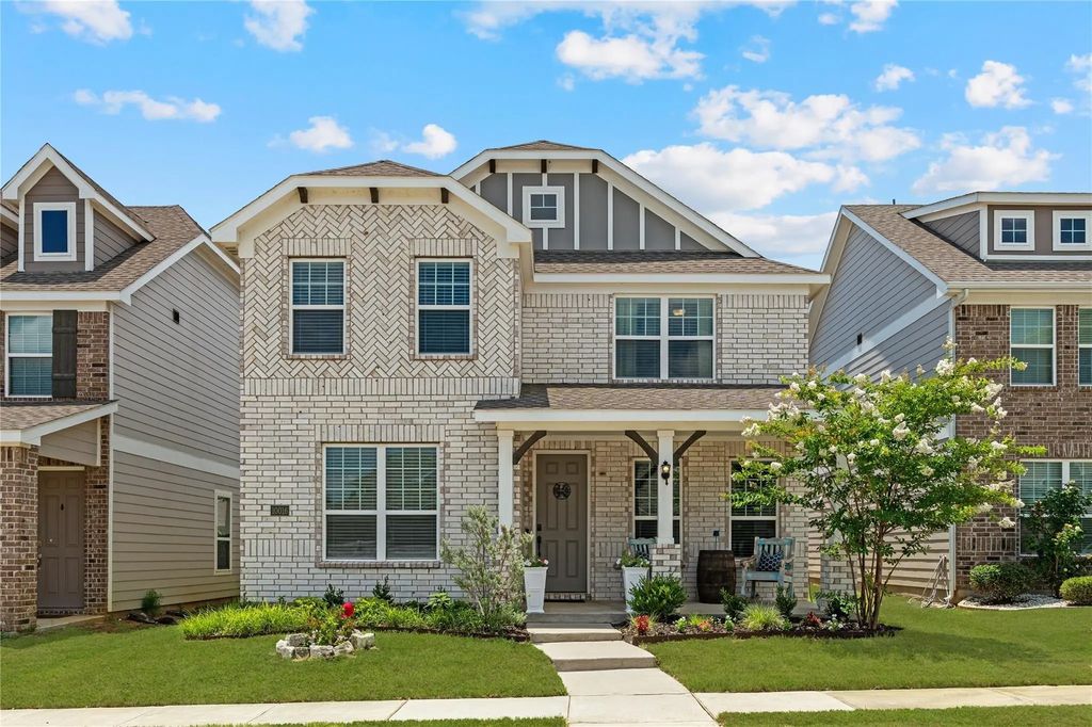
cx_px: 546
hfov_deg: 74.9
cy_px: 364
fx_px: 713
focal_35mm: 24
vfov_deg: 54.1
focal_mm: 23.5
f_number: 8
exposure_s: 1/160
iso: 160
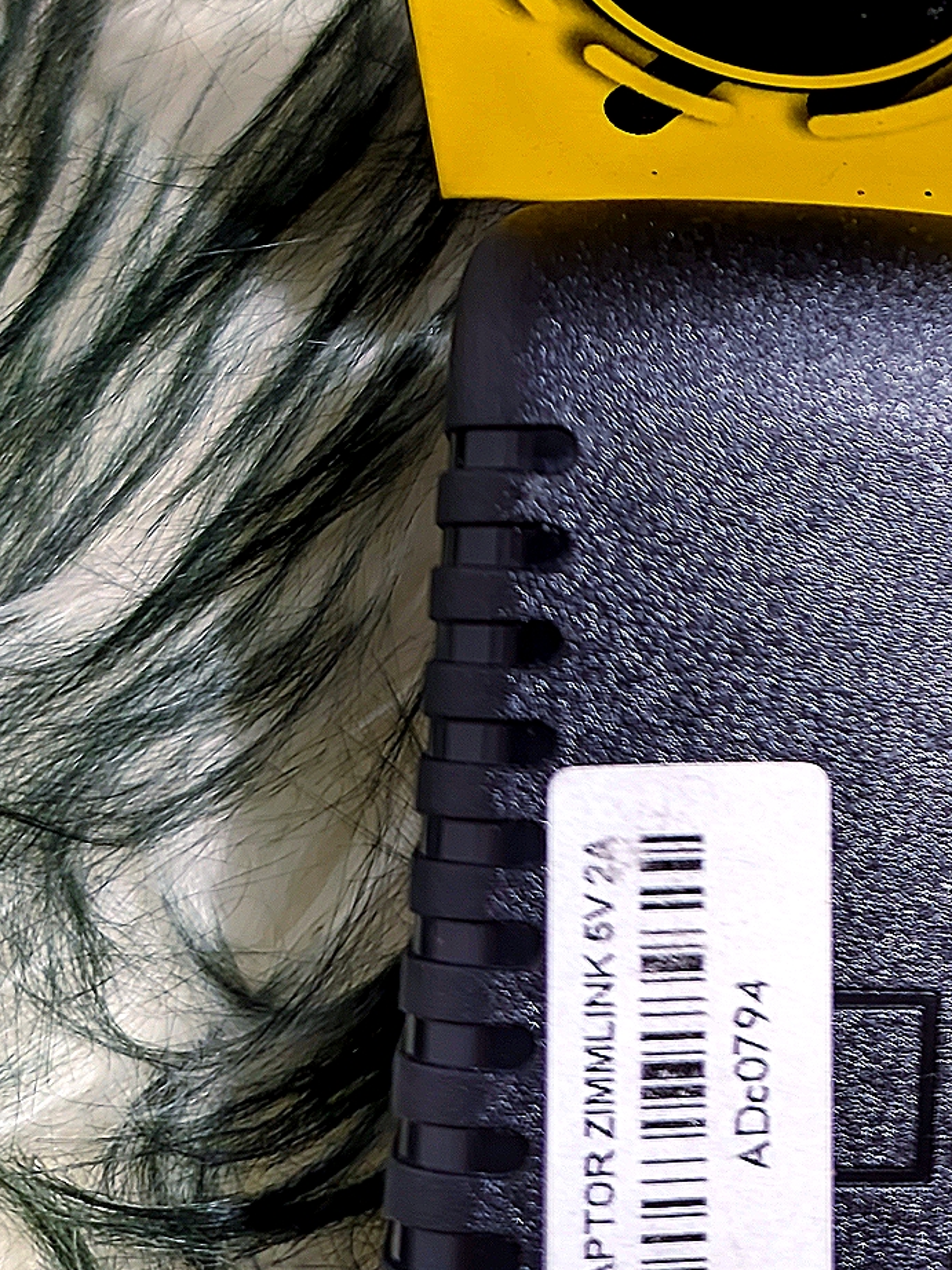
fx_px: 2201
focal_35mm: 60
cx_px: 1061
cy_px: 96
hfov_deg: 22.9
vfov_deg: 30.6
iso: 411
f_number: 1.7
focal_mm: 5.31
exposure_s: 1/33.3
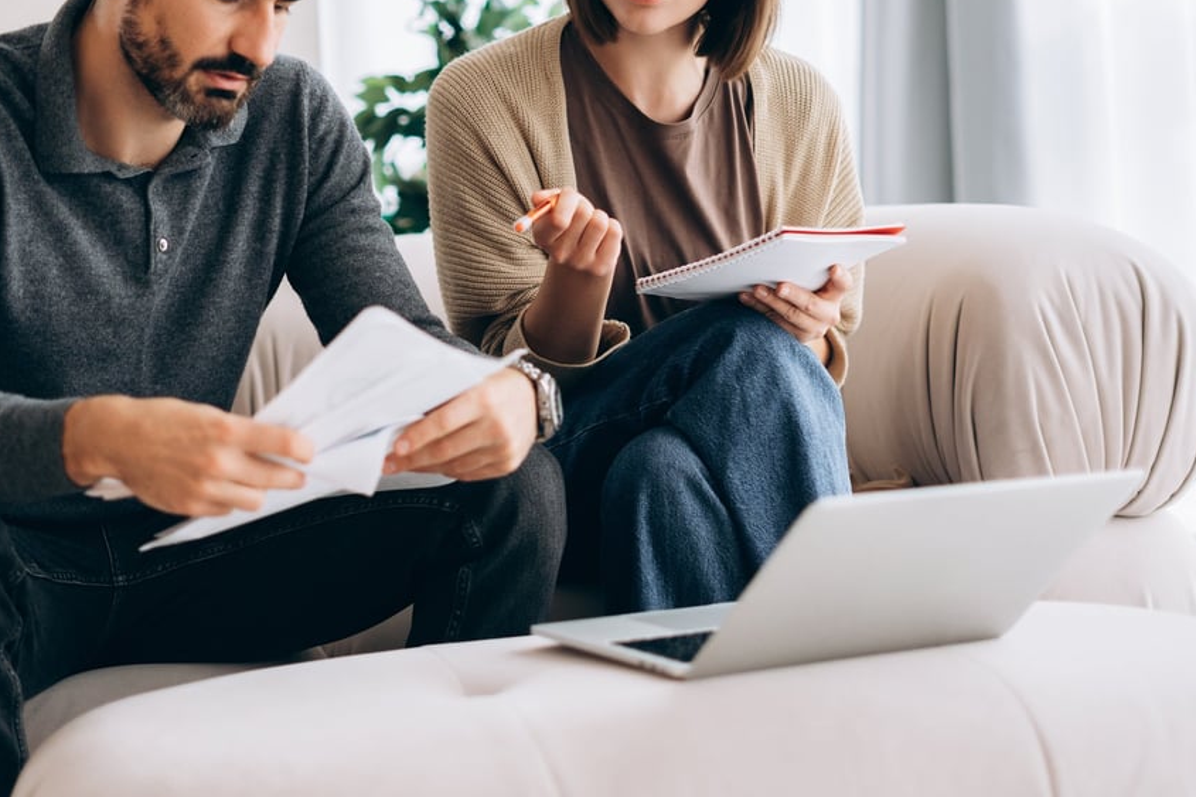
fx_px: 2358
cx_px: 528
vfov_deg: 19.1
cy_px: 298
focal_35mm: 71
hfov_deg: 28.4
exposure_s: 1/800
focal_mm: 50
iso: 400
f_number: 2
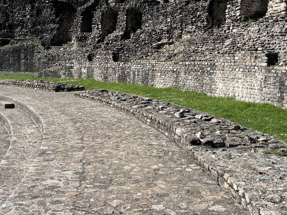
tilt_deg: +1.2
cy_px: 47
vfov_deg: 31.4
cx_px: 111
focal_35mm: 45
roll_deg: -1.7
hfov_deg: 41.8
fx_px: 373
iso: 50
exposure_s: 1/2571
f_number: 1.6
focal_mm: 5.1
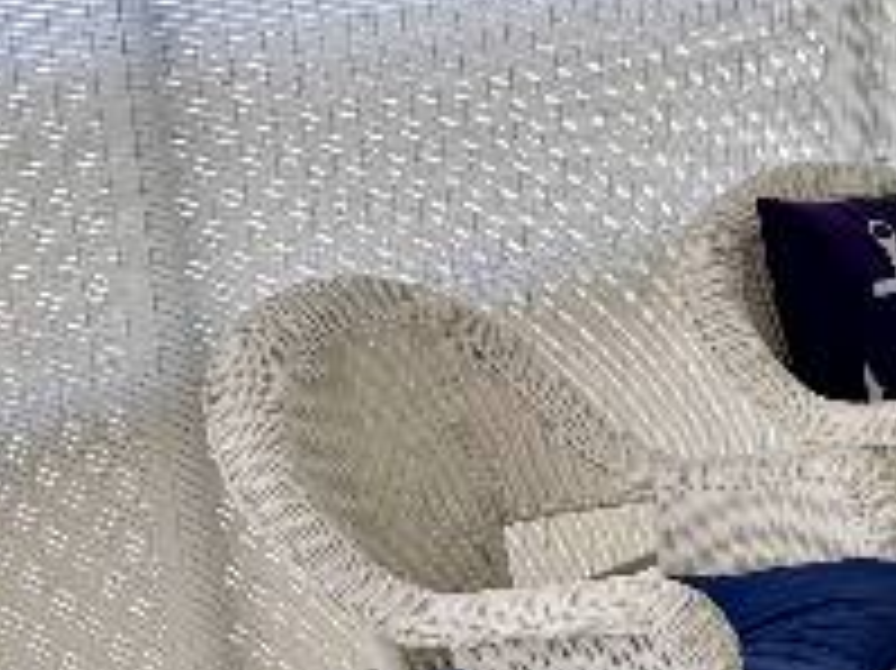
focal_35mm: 111
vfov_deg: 13.3
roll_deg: +2.3
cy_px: 447
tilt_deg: -13.1
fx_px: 2871
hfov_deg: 16.6
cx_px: 1229
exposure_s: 1/241
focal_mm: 5.96
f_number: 1.6
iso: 125
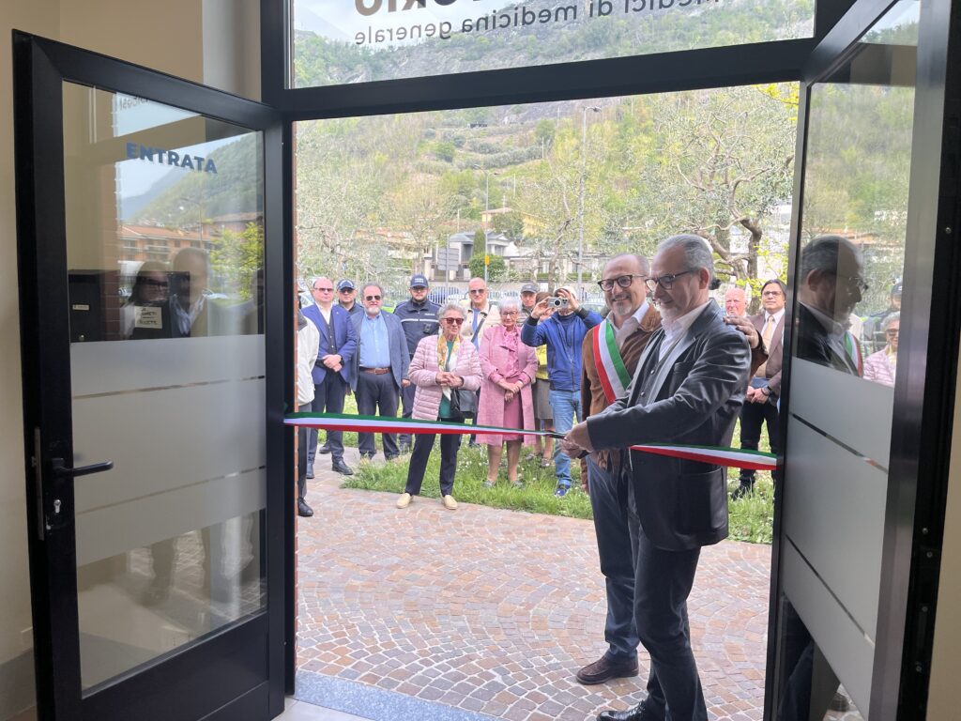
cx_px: 480
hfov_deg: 67.3
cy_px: 360
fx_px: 722
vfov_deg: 53.1
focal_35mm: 26
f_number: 1.6
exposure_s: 1/635
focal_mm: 5.1
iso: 50
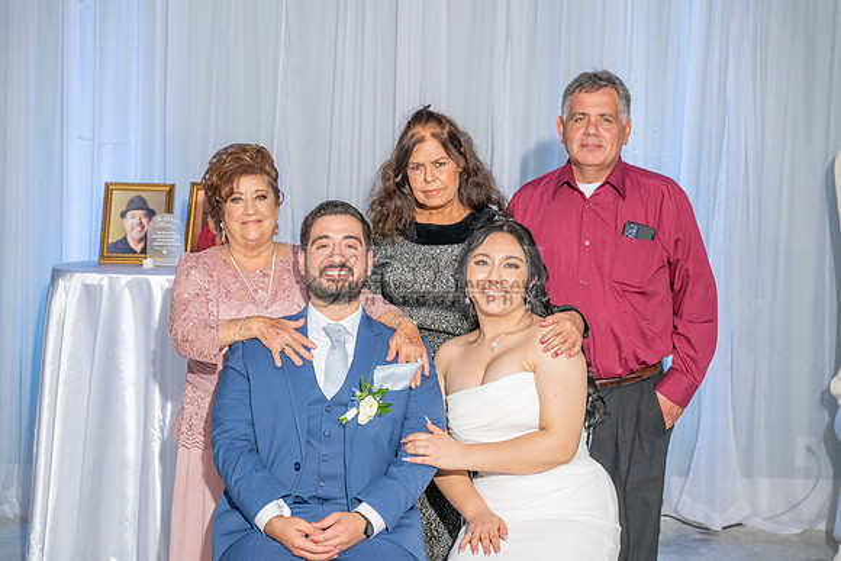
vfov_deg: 24.2
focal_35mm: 56
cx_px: 420
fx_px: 1308
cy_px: 280
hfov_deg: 35.6
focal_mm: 56
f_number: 5.6
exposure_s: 1/160
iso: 800
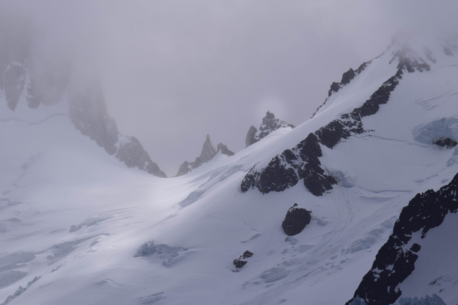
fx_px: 3816
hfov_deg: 6.9
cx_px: 229
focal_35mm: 300
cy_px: 152
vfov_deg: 4.6
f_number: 13
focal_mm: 200
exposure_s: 1/1000
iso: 200
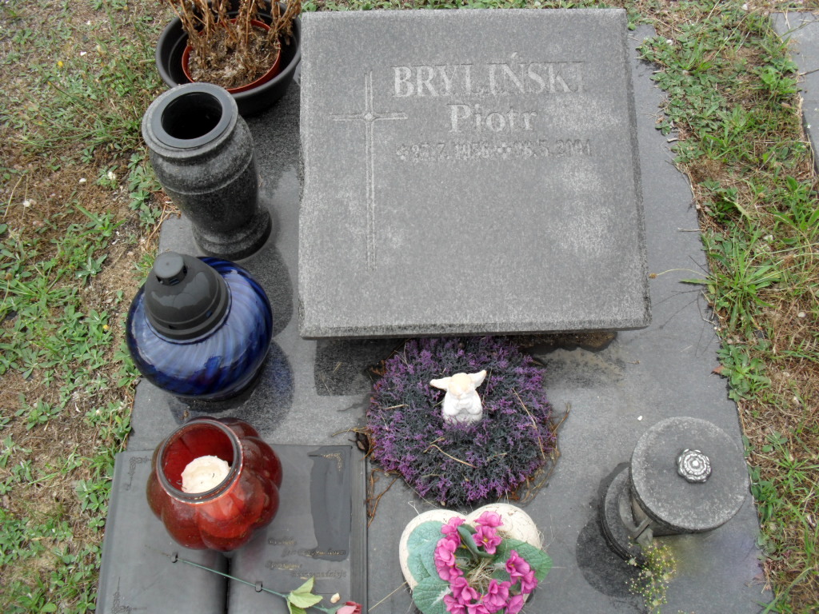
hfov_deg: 52.6
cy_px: 307
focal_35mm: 35
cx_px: 410
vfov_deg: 40.7
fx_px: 828
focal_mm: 6.3
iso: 100
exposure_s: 1/350
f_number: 3.2
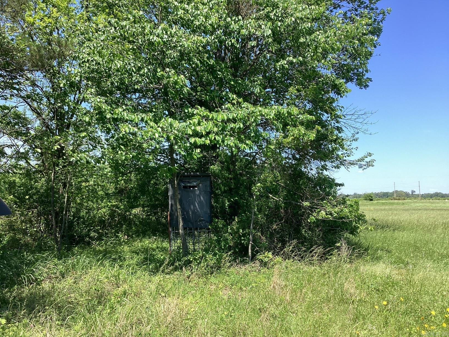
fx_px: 402
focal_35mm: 31
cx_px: 224
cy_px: 168
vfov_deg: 45.4
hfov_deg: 58.4
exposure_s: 1/458
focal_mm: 3.3
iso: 25
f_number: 2.4
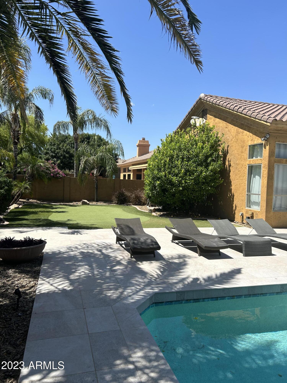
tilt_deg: -2.0
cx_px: 144
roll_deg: -2.1
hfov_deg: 53.1
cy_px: 192
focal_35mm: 26
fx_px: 287
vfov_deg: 67.3
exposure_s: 1/3571
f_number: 1.5
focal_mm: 5.7
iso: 50
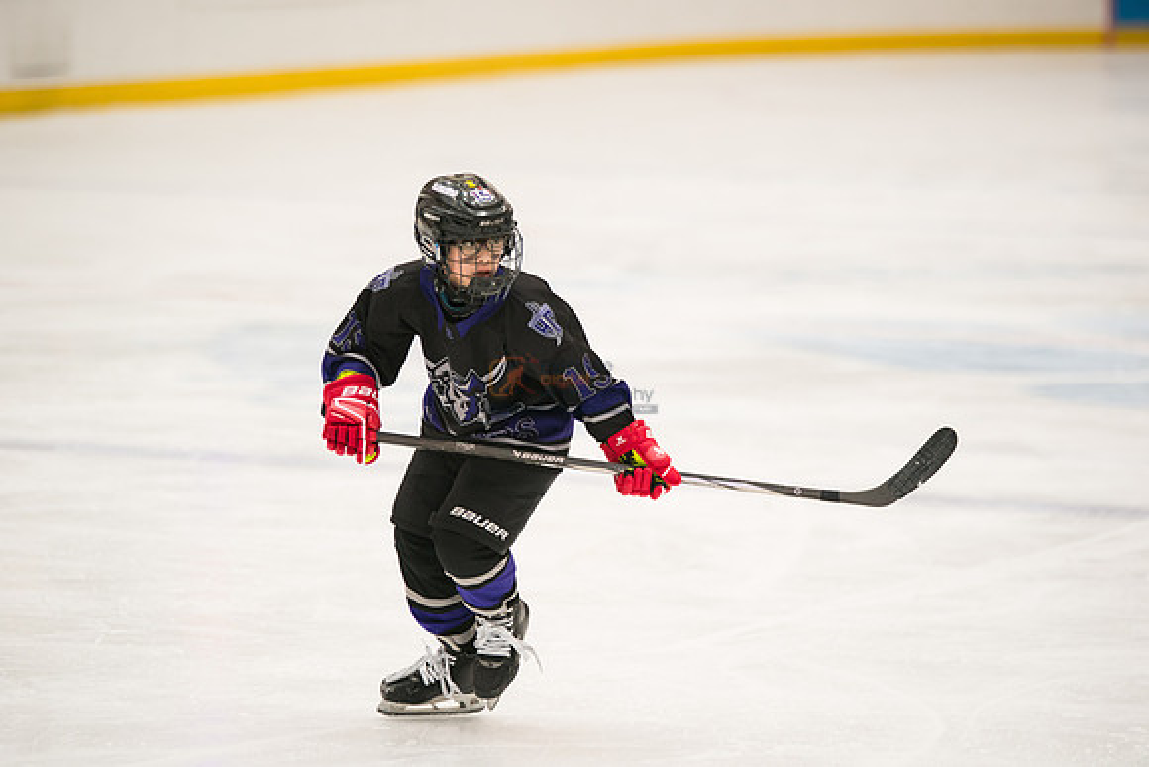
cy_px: 384
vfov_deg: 5.9
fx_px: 7470
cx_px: 574
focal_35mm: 234
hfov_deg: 8.8
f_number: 3.2
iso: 2000
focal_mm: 234
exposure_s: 1/1250
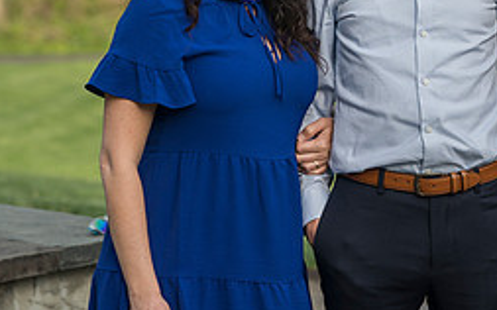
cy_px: 58
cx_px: 468
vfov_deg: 5.1
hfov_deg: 8.1
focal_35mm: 257
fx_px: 3480
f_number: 4.5
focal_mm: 110
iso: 160
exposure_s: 1/250
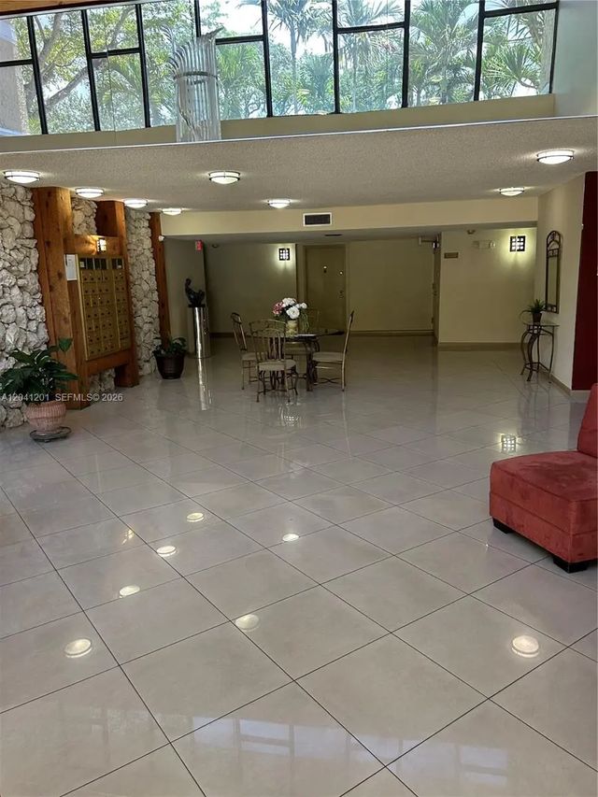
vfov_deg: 67.3
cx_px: 299
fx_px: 599
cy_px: 398
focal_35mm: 26
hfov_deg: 53.1
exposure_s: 1/120
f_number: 1.5
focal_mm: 5.7
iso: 125
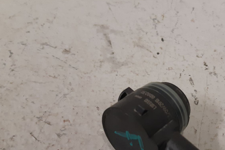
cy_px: 122
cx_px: 167
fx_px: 306
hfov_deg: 39.3
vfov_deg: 26.9
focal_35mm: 49
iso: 200
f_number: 1.7
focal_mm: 3.93
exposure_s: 1/50
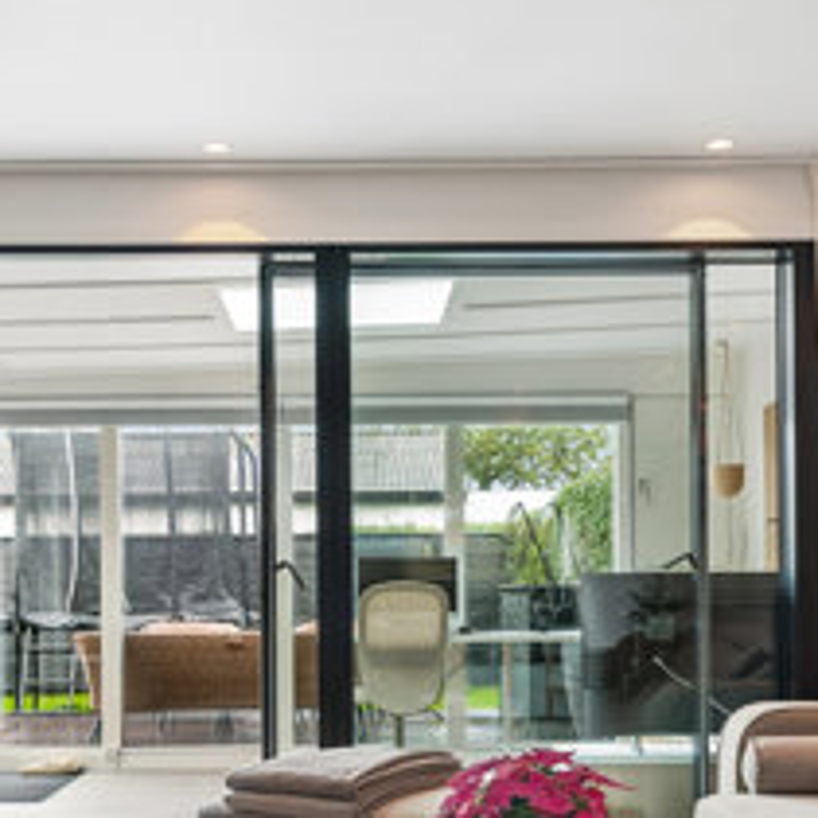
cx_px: 358
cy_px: 590
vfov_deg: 30.7
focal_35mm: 55
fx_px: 1470
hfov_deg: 31.1
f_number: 9
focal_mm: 17
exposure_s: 1/2.5
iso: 250
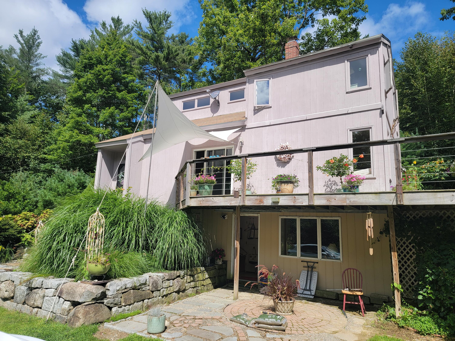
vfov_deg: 56.8
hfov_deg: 71.6
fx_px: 315
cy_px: 170
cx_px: 228
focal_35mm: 24
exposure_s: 1/973
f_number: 1.8
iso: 16
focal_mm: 6.7
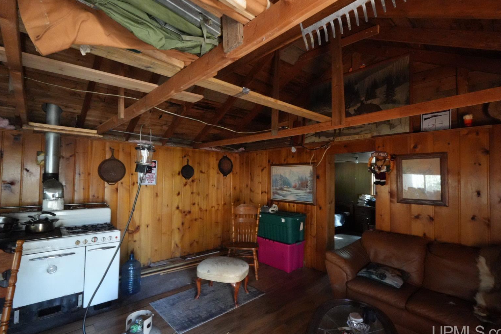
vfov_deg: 68.8
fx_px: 244
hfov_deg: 91.5
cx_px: 257
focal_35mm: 18
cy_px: 171
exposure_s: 1/25
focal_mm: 11
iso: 6400
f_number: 8
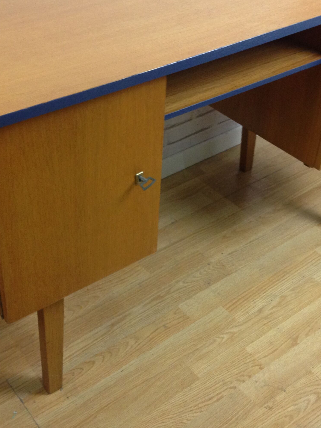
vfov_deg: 35.4
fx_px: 668
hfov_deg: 27.0
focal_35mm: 54
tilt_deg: -36.1
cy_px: 176
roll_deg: -0.2
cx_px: 145
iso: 160
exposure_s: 1/20
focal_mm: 4.12
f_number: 2.4
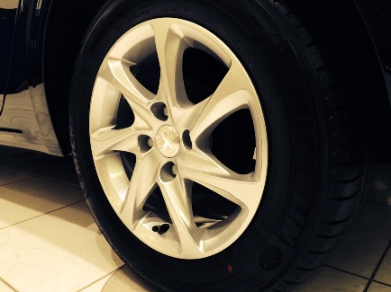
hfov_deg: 58.4
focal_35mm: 31
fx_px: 350
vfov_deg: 45.4
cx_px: 193
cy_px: 142
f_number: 2.2
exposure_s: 1/30
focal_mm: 4.12
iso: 50
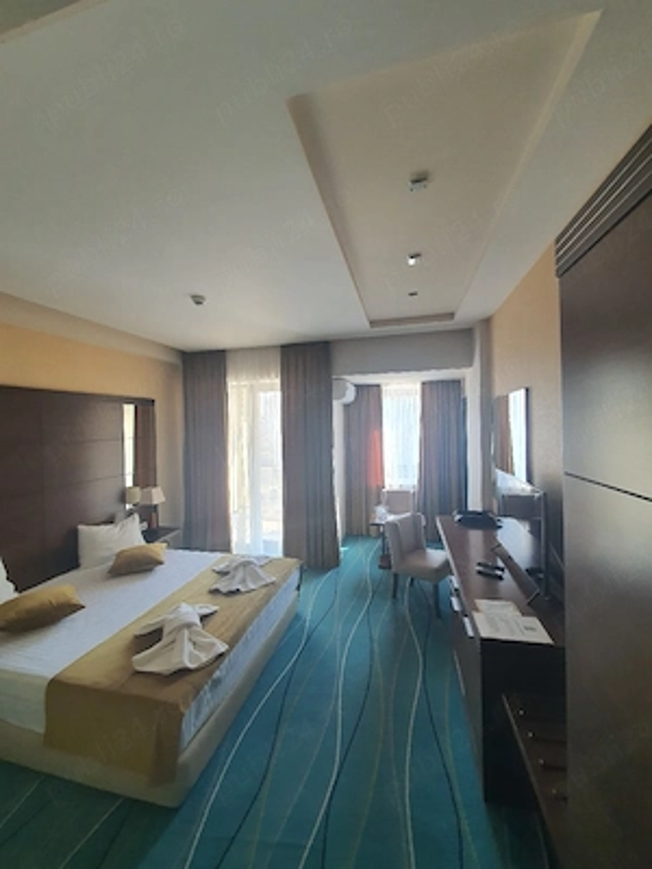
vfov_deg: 106.2
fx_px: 326
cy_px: 434
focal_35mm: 13
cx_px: 326
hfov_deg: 89.9
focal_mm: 1.8
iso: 100
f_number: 2.2
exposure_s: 1/50
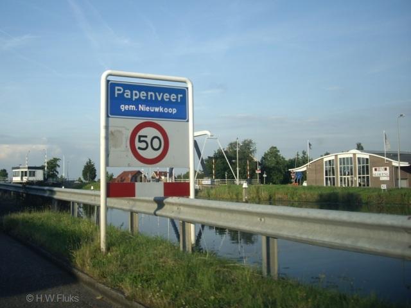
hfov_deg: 49.0
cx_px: 206
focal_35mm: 38
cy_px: 154
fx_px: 451
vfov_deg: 37.7
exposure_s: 1/500
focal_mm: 7.9
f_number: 2.8
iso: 64
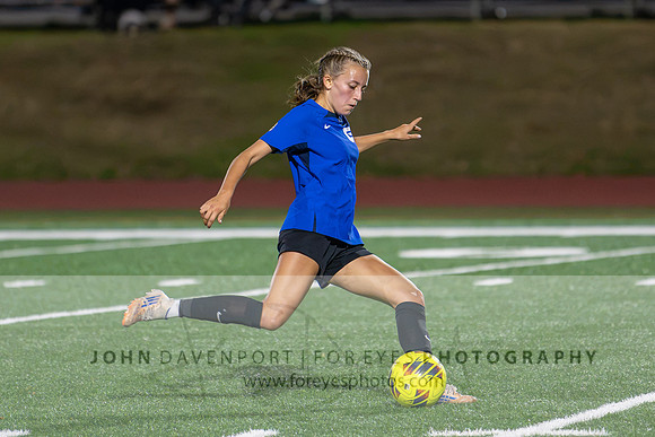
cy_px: 181
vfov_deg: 3.2
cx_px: 321
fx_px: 7792
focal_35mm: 428
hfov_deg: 4.8
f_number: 2.8
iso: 8000
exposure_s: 1/1000
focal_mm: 200
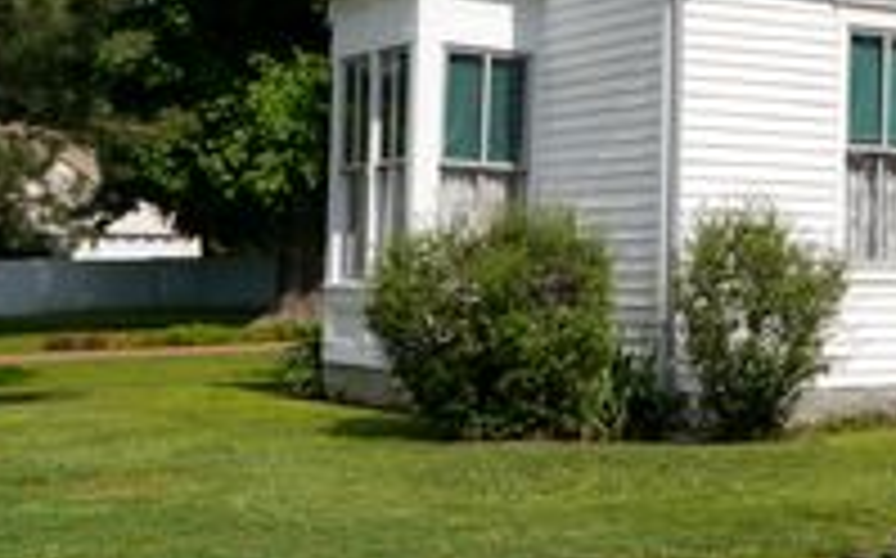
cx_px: 1031
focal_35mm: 82
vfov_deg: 15.9
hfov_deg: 23.4
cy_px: 248
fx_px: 2001
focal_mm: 15
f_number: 8
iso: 200
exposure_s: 1/800
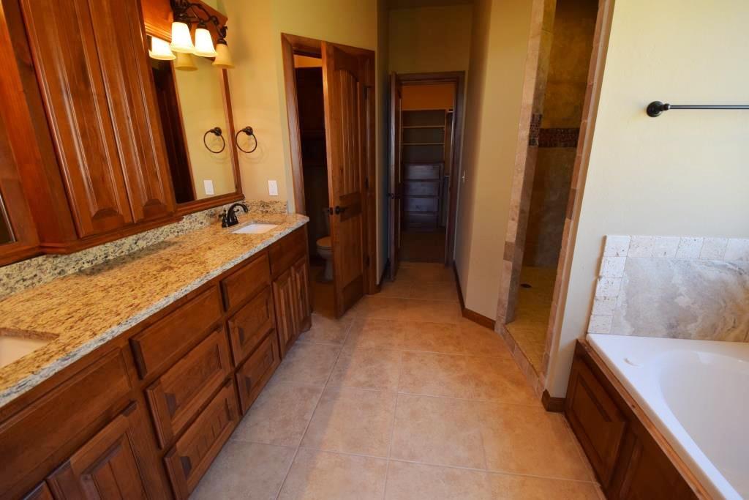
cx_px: 374
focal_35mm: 15
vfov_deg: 77.3
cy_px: 250
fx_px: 312
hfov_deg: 100.4
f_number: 5
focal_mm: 10
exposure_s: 1/100
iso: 800
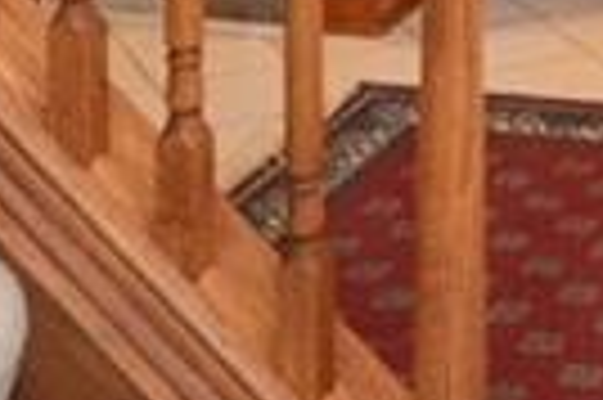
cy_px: -640
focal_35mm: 107
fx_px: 1790
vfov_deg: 10.5
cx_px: 866
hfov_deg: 17.5
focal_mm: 12
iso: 800
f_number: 5.6
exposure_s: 1/30
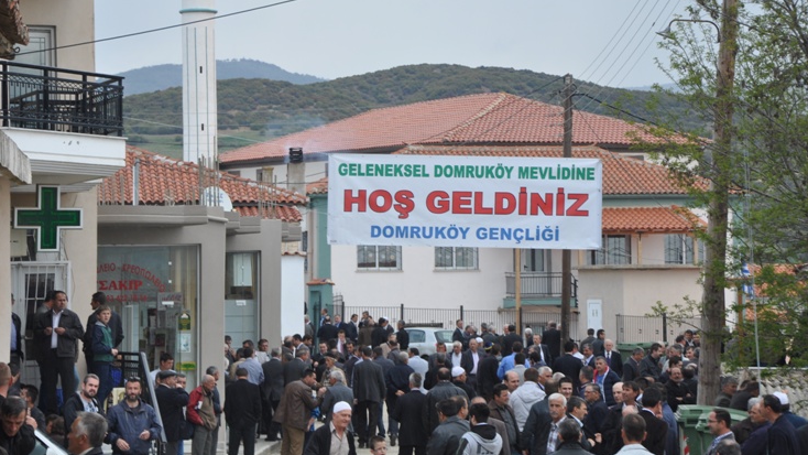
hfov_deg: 15.1
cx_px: 405
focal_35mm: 142
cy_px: 191
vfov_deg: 8.5
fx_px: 3043
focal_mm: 90
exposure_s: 1/320
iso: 200
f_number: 9
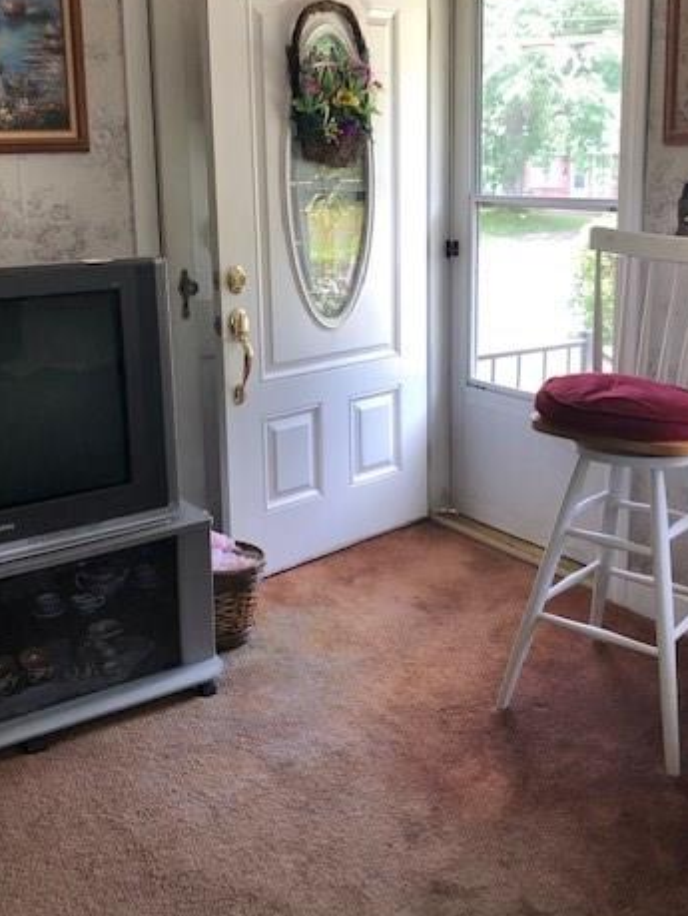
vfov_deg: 47.5
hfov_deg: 36.9
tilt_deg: -14.6
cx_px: 363
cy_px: 359
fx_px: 1032
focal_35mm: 39
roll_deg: +0.9
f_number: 1.8
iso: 25
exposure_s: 1/40
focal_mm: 3.99
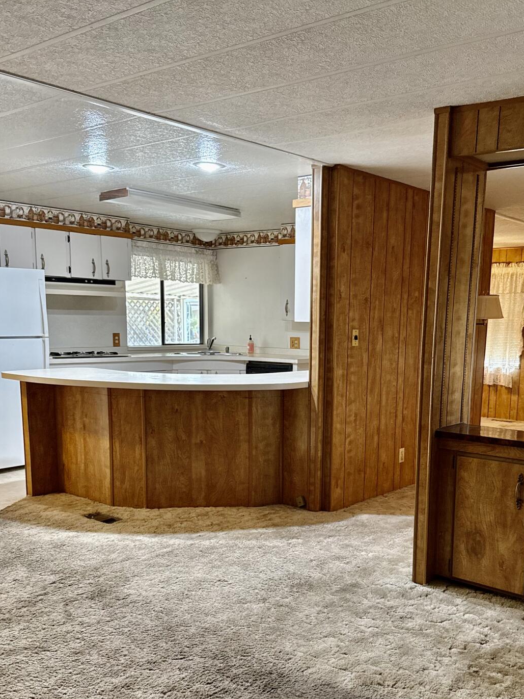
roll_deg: -1.0
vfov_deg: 52.1
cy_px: 432
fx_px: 706
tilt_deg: -9.3
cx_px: 308
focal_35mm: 35
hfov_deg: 40.6
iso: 320
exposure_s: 1/60
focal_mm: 6.76
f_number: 1.78
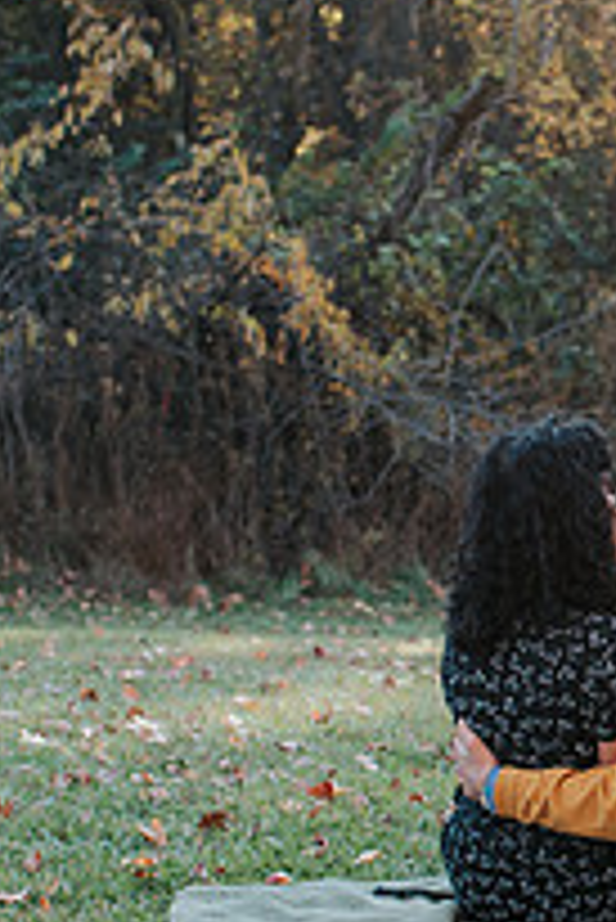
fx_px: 2793
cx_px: 785
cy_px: 659
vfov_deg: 18.7
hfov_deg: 12.2
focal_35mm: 109
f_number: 3.2
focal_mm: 35
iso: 800
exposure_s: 1/800
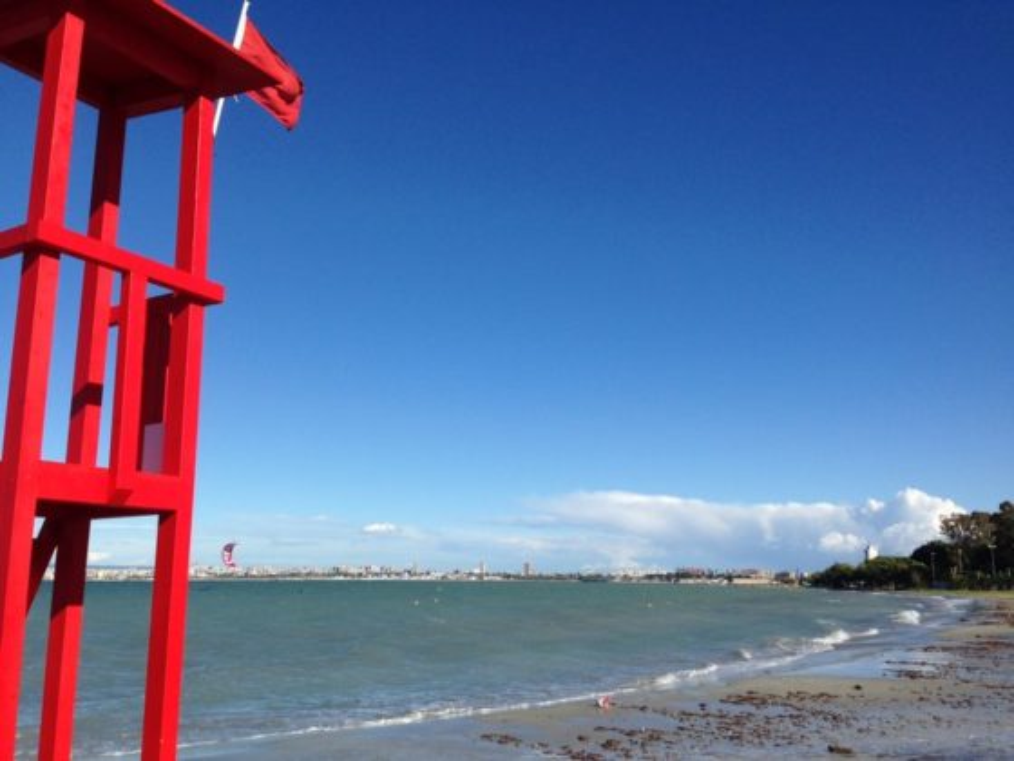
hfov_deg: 55.4
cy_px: 380
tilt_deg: +11.4
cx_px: 507
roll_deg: +0.8
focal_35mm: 33
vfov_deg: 42.9
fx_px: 967
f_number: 2.4
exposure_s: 1/2584
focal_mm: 4.12
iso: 50
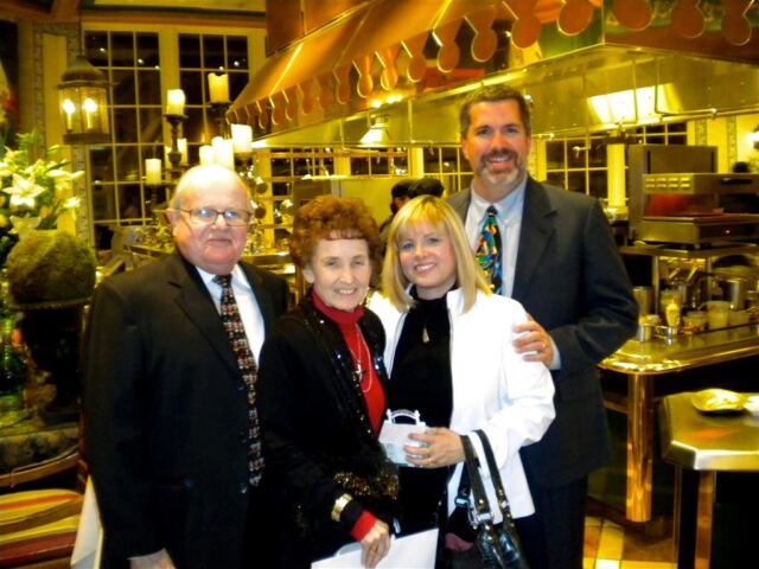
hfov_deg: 52.6
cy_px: 284
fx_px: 767
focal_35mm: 35
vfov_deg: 40.7
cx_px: 380
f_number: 3.1
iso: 400
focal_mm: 6.3
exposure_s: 1/8
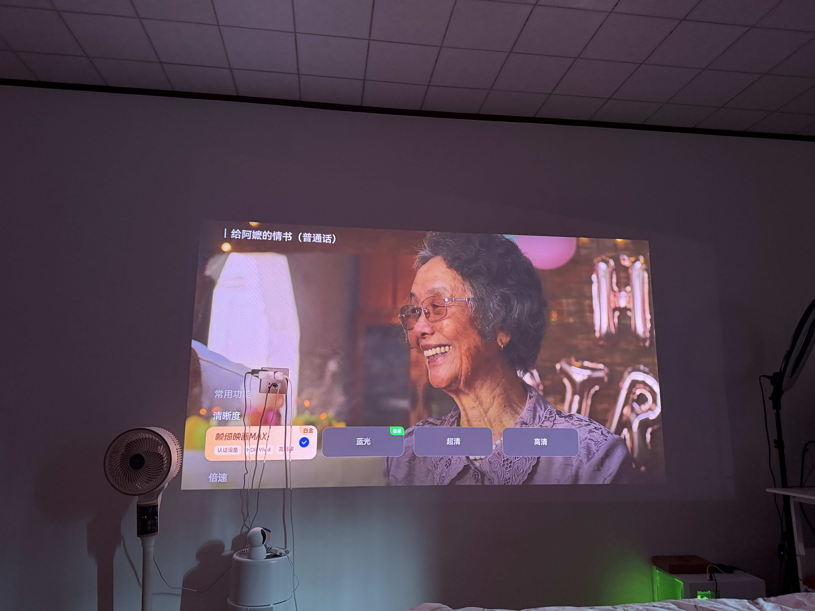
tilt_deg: +9.9
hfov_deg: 71.6
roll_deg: +0.0
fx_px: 565
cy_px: 306
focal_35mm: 24
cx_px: 408
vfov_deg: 56.8
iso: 800
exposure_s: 1/40
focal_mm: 6.76
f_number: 1.78
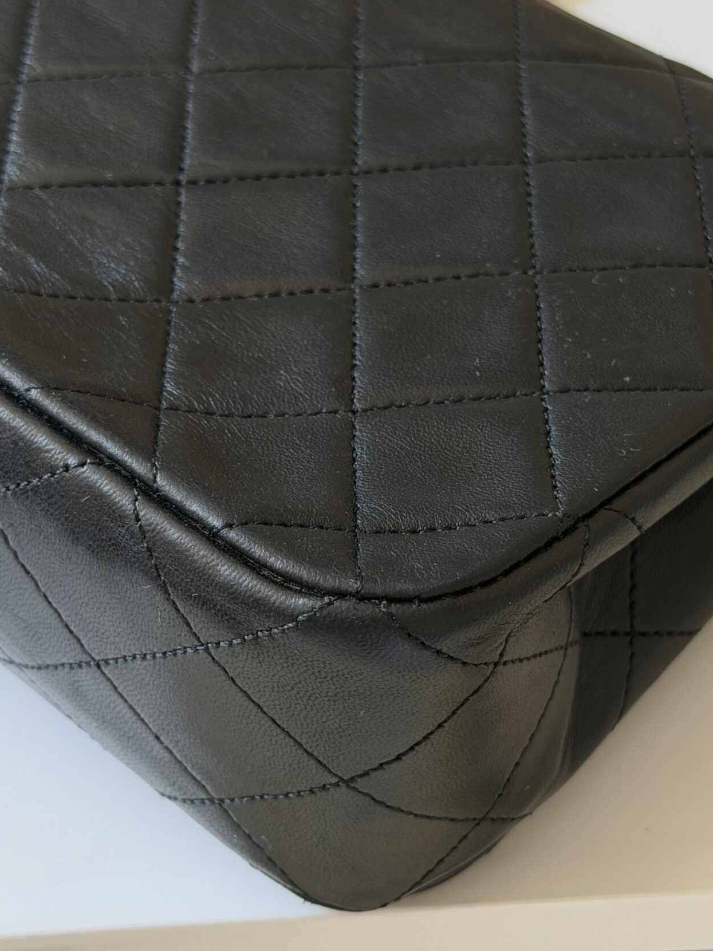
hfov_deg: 19.9
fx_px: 2033
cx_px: 420
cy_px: 484
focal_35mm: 74
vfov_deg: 26.3
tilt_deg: -51.1
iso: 125
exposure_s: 1/85
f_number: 1.78
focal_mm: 6.76
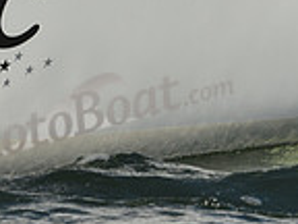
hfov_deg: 1.8
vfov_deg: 1.4
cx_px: -163
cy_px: -173
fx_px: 9332
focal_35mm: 1084
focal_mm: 280
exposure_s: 1/1250
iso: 200
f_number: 8
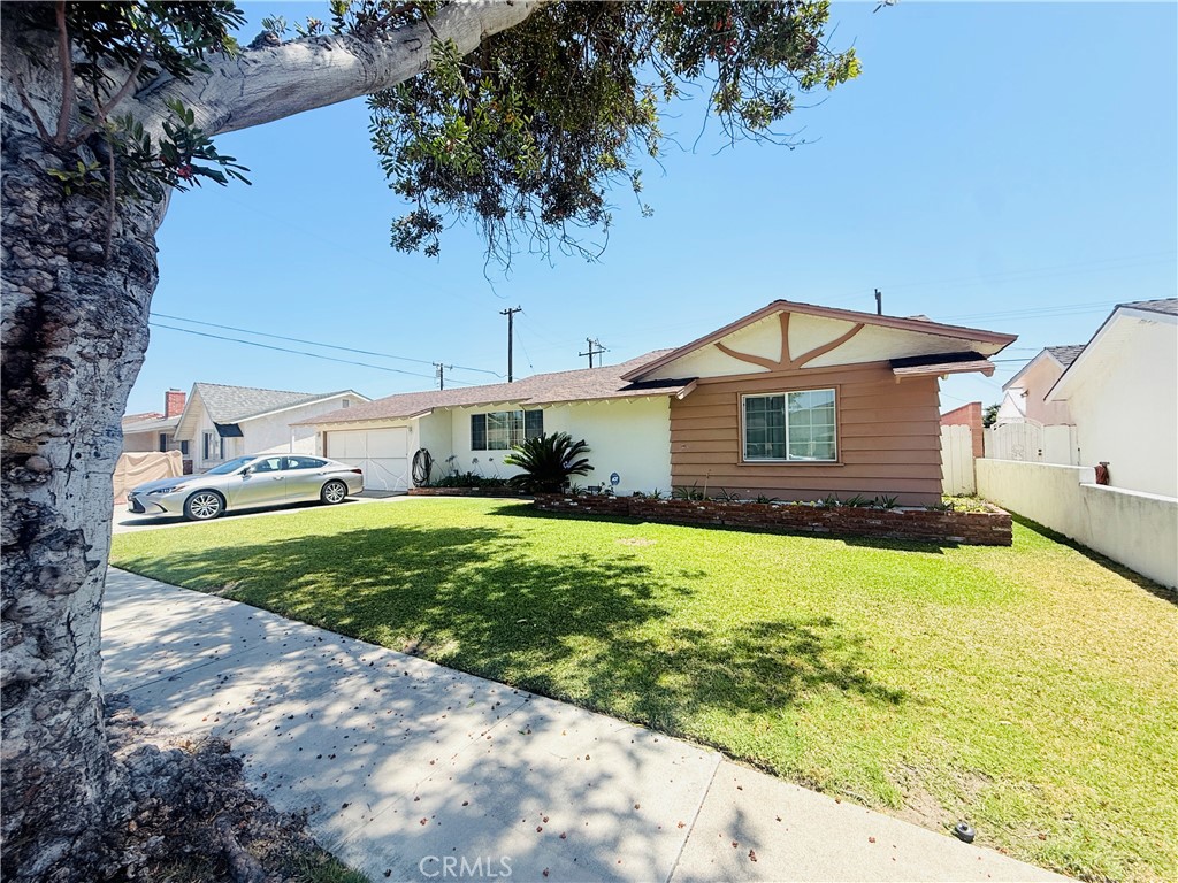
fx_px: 476
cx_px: 589
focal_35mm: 14
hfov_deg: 102.1
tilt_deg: +1.8
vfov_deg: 85.7
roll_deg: +0.7
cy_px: 442
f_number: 2.2
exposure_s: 1/1431
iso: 50
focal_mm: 2.22
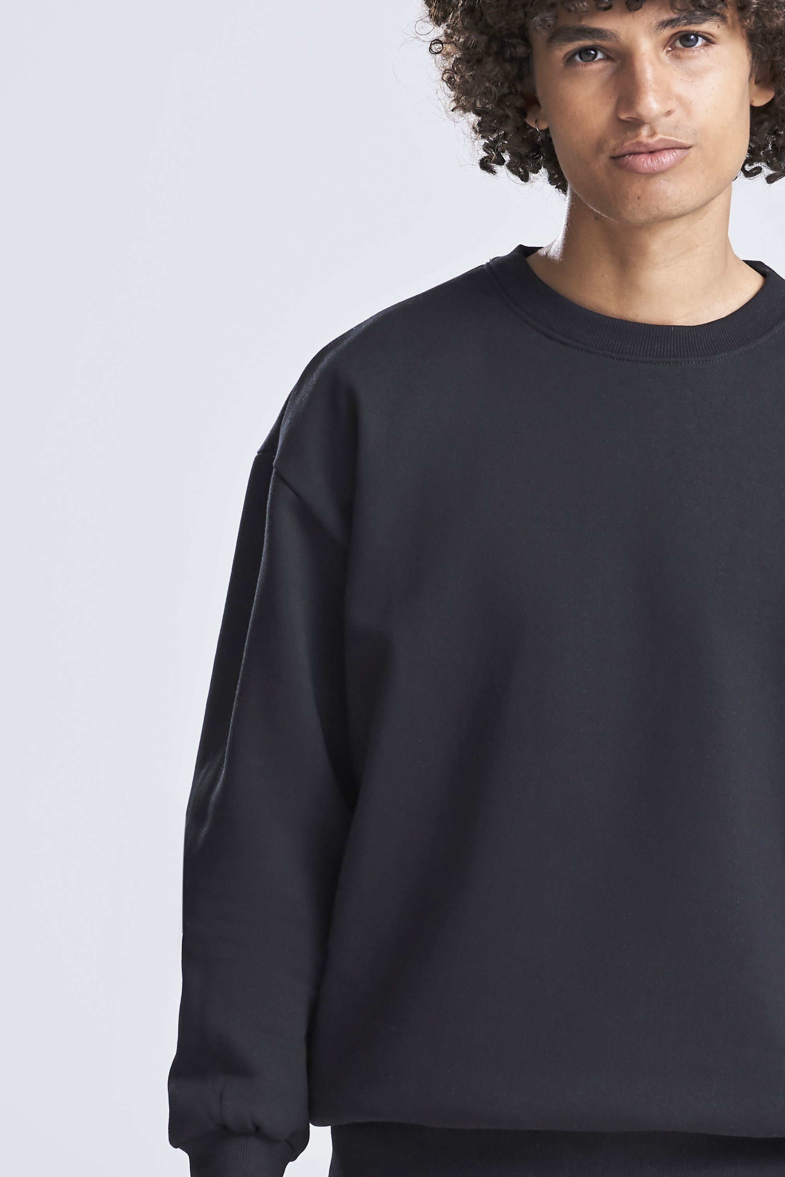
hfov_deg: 6.5
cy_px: 763
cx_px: 631
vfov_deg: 9.8
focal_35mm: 210
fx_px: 6862
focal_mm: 105
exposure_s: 1/160
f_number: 10
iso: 400
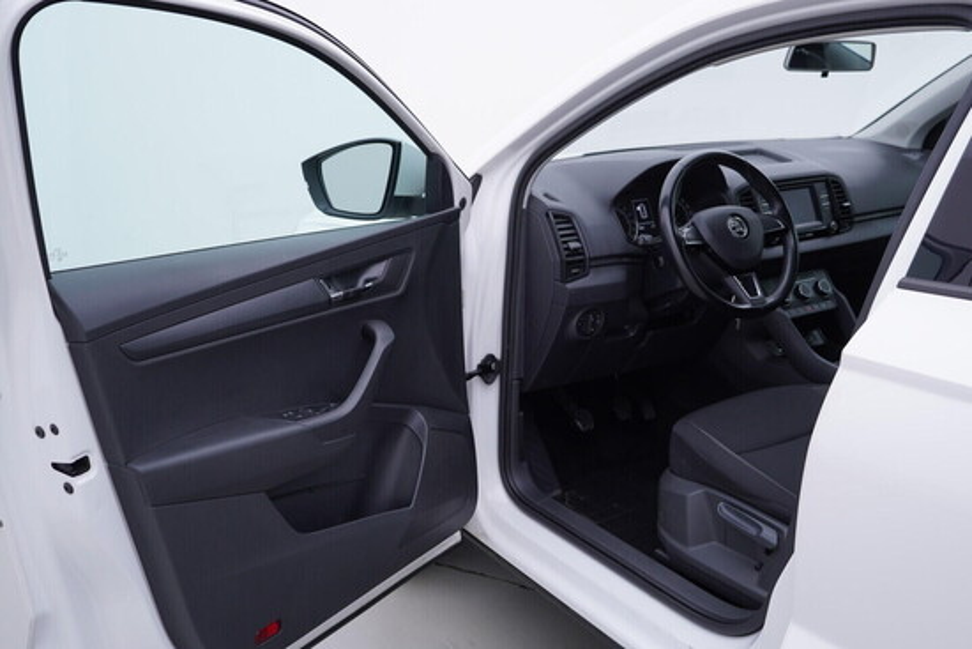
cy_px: 324
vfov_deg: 36.9
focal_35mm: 36
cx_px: 486
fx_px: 972
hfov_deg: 53.1
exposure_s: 1/60
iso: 125
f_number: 3.5
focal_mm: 24
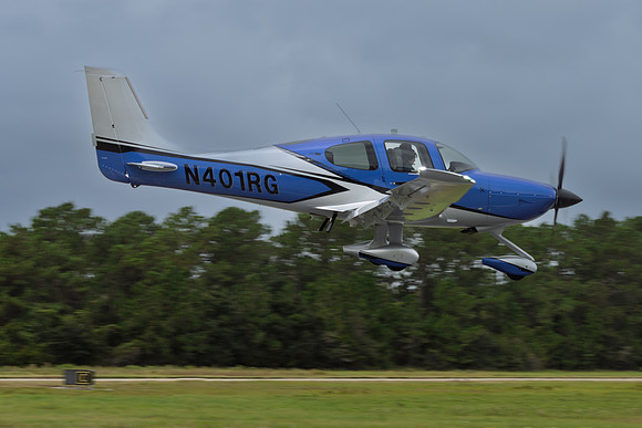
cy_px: 91
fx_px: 2019
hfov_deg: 18.1
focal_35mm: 113
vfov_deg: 12.1
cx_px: 379
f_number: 6.3
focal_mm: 58
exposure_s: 1/320
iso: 100
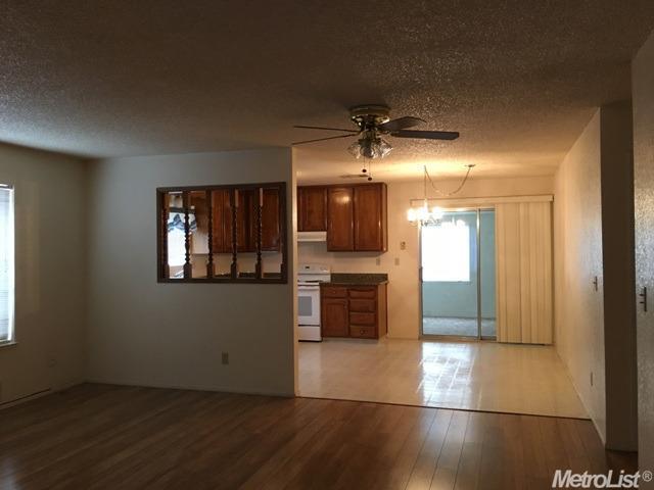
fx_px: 548
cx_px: 327
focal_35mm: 29
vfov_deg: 48.2
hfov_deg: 61.7
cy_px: 245
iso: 125
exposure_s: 1/30
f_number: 2.2
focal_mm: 4.15
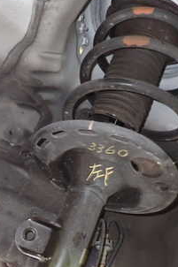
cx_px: 98
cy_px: 157
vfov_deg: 32.3
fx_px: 460
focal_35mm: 62
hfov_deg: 21.9
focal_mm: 5.4
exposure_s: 1/2
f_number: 6.3
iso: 800
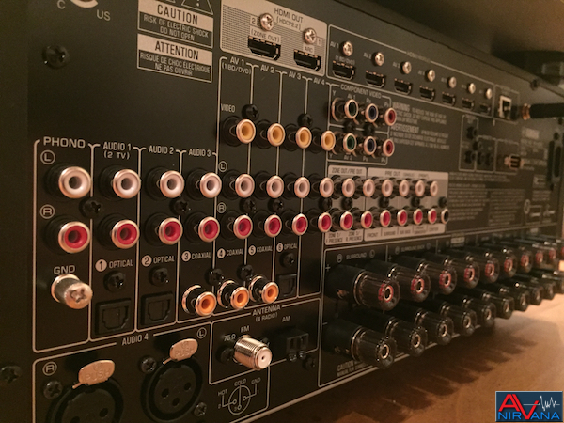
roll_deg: -3.6
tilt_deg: -5.0
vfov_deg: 48.2
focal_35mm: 29
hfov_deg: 61.7
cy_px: 212
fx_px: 472
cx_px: 282
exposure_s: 1/15
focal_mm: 4.15
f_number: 2.2
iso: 640
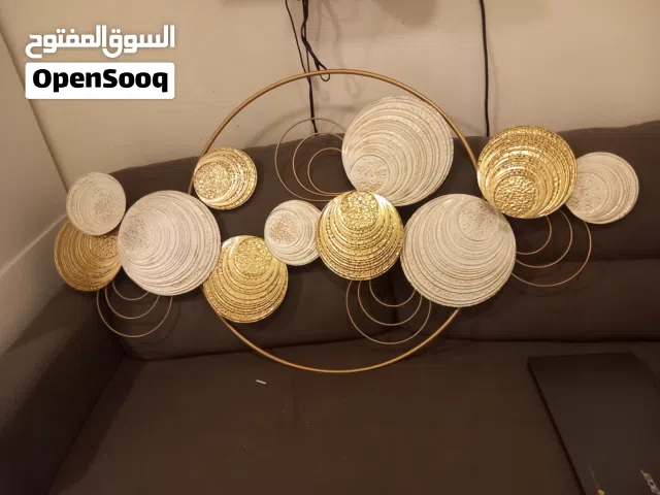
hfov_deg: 65.3
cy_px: 248
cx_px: 330
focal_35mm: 27
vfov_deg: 51.4
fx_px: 515
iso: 500
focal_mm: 4
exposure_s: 1/20
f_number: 1.8
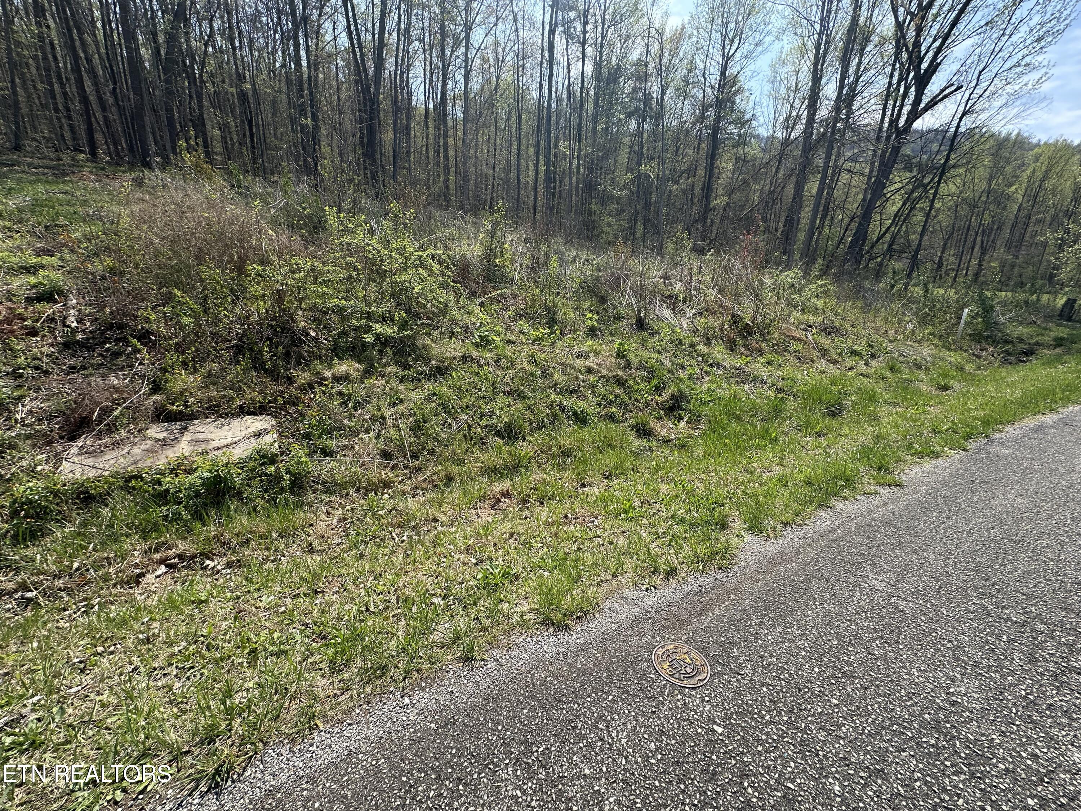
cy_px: 406
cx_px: 540
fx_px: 437
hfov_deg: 102.1
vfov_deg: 85.7
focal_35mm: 14
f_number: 2.2
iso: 40
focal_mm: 2.22
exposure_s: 1/1159
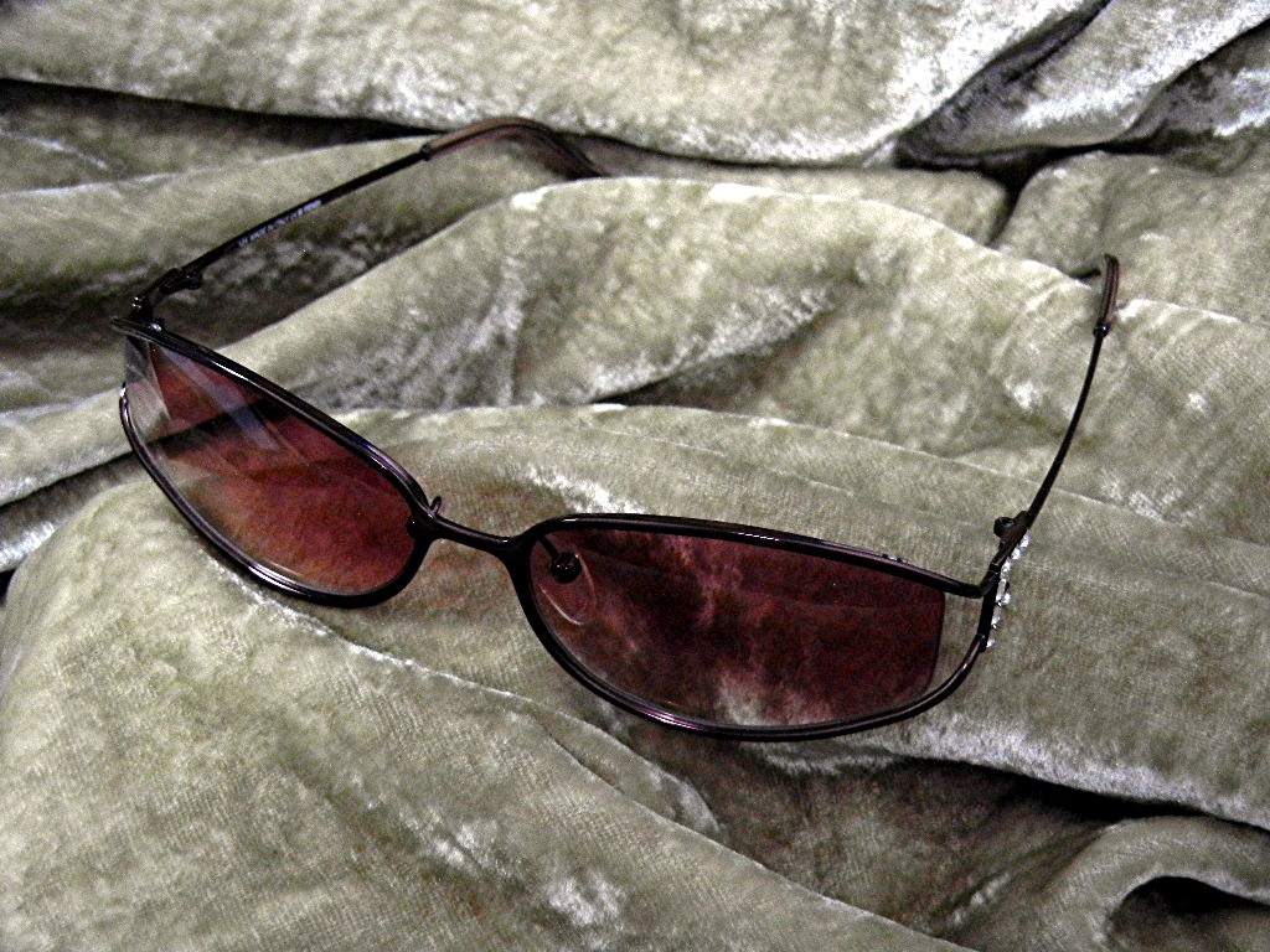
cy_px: 476
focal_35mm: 59
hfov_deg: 32.7
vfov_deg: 24.8
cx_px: 635
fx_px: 2165
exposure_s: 1/30
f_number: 8
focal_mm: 10.6
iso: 800
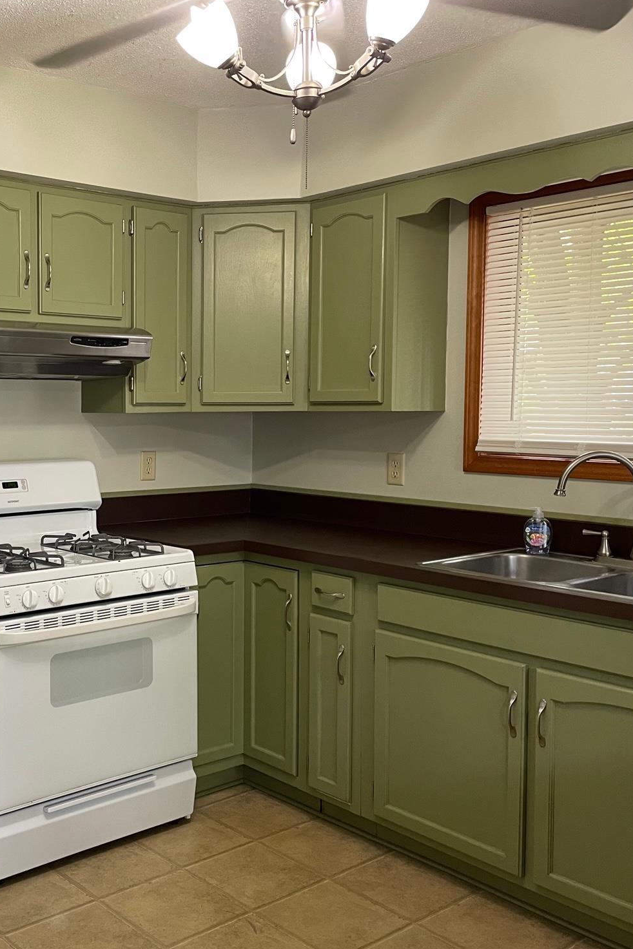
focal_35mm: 37
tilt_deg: -4.1
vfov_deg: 51.9
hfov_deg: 34.8
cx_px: 126
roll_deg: +0.2
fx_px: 976
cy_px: 468
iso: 160
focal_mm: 4.2
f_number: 1.6
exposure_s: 1/60
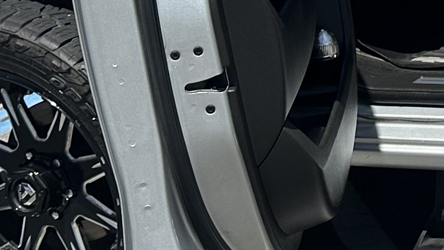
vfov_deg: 9.4
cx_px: 769
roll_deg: +4.4
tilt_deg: -9.8
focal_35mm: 125
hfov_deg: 15.1
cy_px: -121
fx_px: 1471
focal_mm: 6.86
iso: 80
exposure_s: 1/4762
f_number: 1.78
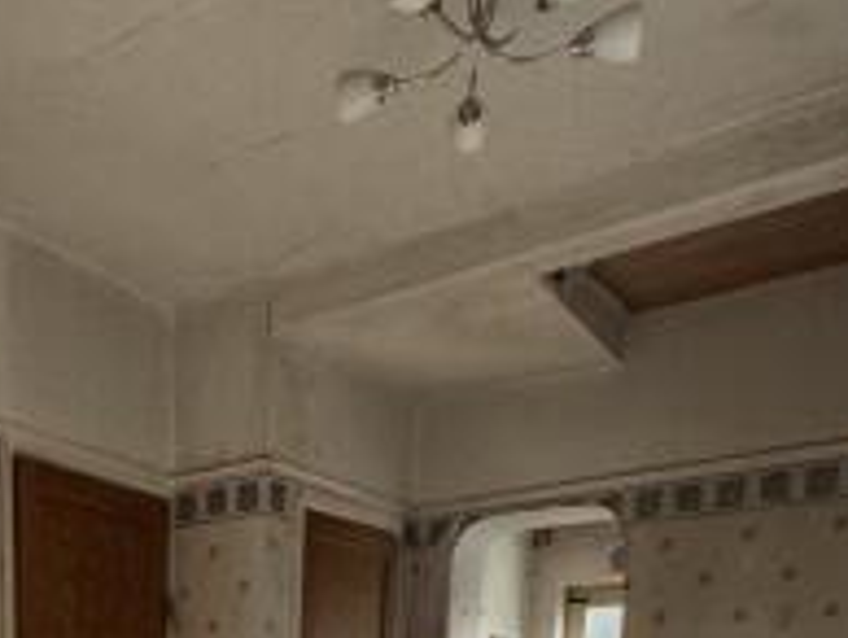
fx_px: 1030
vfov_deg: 26.0
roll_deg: +0.5
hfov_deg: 42.5
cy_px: 942
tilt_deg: -11.6
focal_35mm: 42
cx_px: 155
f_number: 2.2
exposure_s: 1/99
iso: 160
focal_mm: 2.22
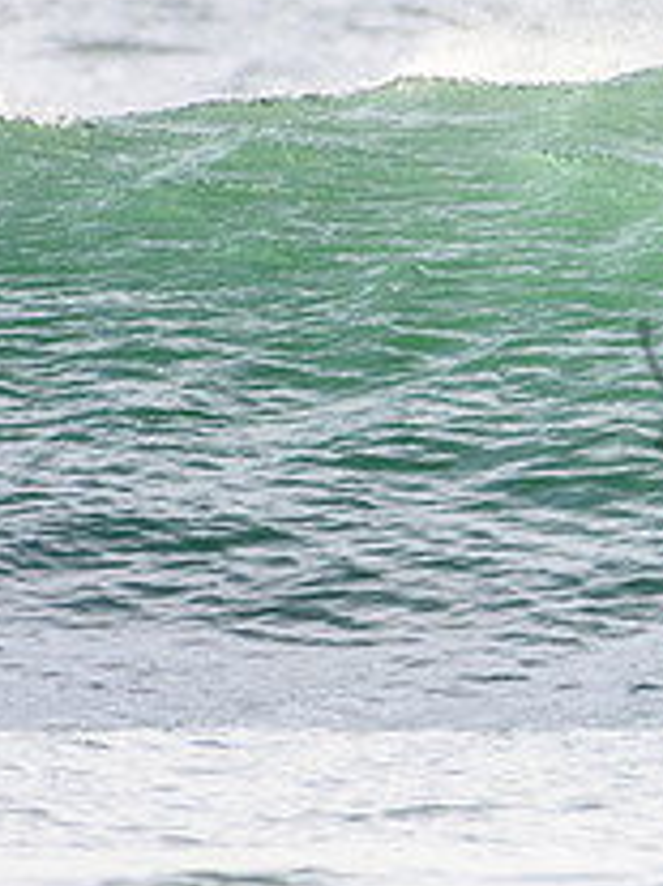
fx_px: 51639
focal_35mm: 2020
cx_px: 1078
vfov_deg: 1.0
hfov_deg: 0.7
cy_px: 349
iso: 720
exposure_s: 1/2500
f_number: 5.6
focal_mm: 500
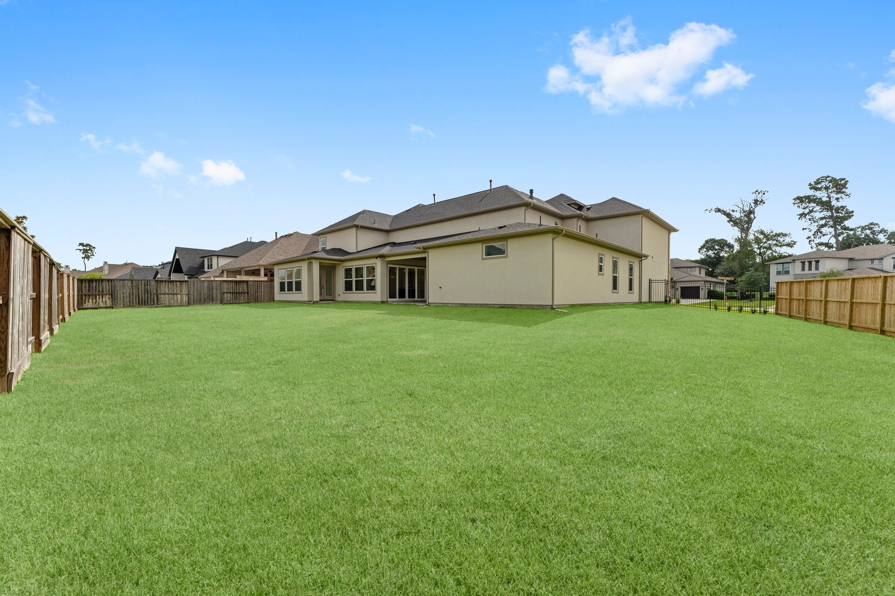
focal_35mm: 14
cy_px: 298
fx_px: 348
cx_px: 448
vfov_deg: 81.2
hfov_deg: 104.3
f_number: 11
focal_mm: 14
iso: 400
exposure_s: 1/800
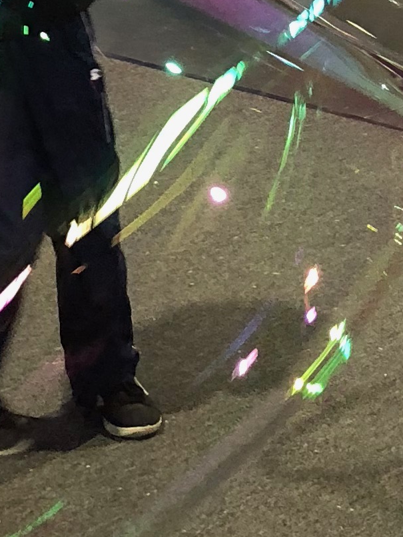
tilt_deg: -7.8
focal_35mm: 140
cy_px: -152
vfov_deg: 13.6
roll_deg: +3.2
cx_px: 362
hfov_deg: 10.5
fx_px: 2172
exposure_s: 1/60
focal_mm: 4
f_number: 1.8
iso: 200
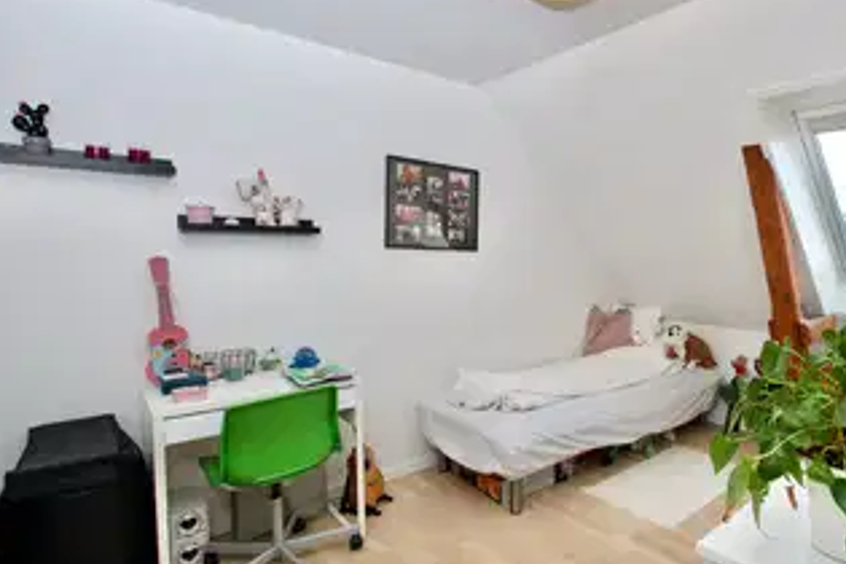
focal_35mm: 20
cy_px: 282
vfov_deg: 61.9
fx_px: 470
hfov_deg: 81.4
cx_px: 559
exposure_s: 1/100
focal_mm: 10
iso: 200
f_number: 5.6
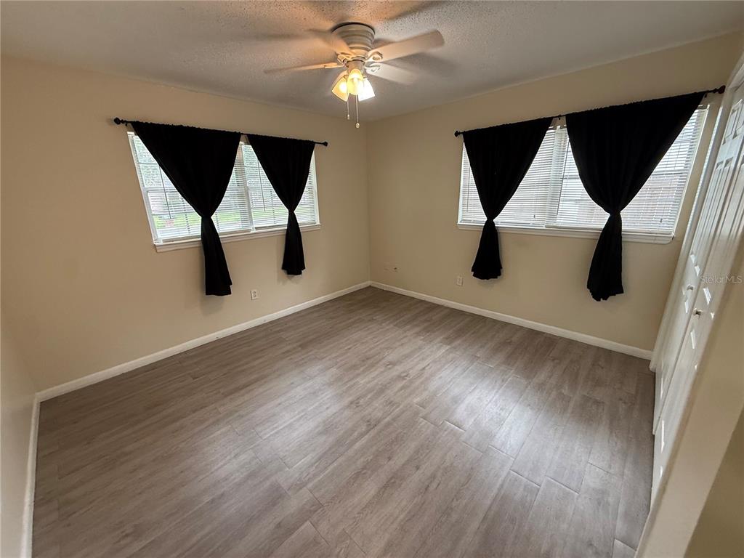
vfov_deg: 85.7
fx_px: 301
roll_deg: +1.1
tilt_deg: -16.8
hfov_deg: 102.1
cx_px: 372
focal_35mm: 14
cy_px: 279
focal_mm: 2.22
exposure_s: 1/60
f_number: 2.2
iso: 200
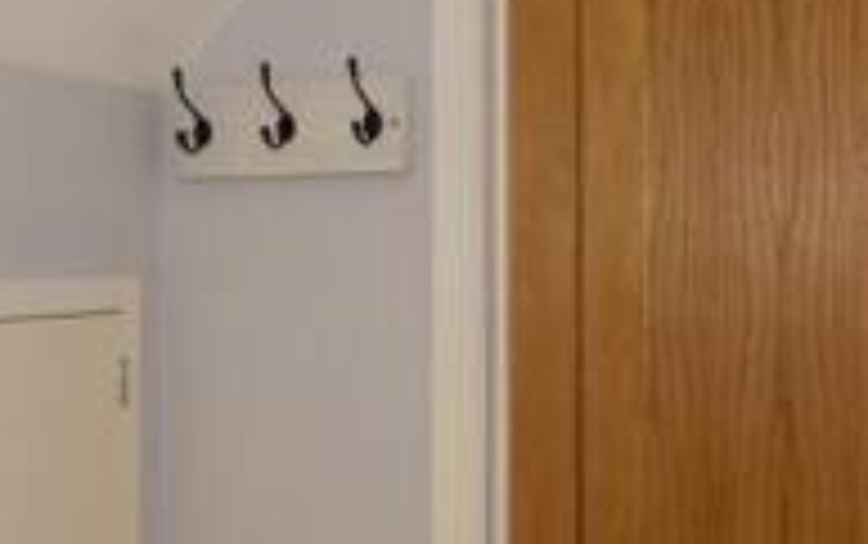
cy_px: 232
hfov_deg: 38.7
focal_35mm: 52
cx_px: 351
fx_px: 1231
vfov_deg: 24.9
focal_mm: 10
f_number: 5
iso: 200
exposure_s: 1/8
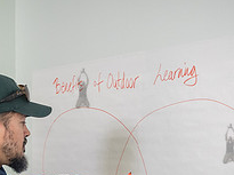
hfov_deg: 15.5
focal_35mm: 126
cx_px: 26
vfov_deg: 11.5
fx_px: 850
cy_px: 212
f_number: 5
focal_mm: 35
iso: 1250
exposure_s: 1/200
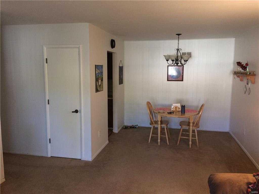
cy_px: 97
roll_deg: +0.0
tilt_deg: -8.0
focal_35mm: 29
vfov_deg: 48.2
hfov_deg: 61.7
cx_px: 130
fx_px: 217
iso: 80
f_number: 2.2
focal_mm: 4.15
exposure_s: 1/30
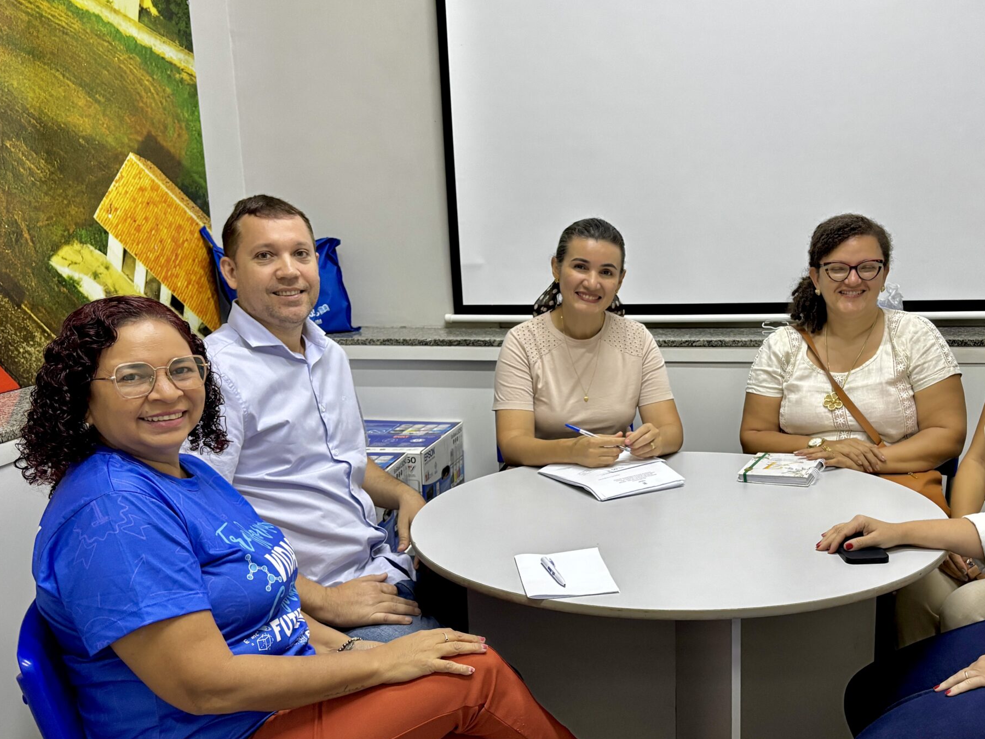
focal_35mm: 37
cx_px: 625
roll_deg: +0.7
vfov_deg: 38.5
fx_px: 1053
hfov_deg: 49.6
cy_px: 438
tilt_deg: -12.8
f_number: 1.6
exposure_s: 1/60
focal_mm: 5.96
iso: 320
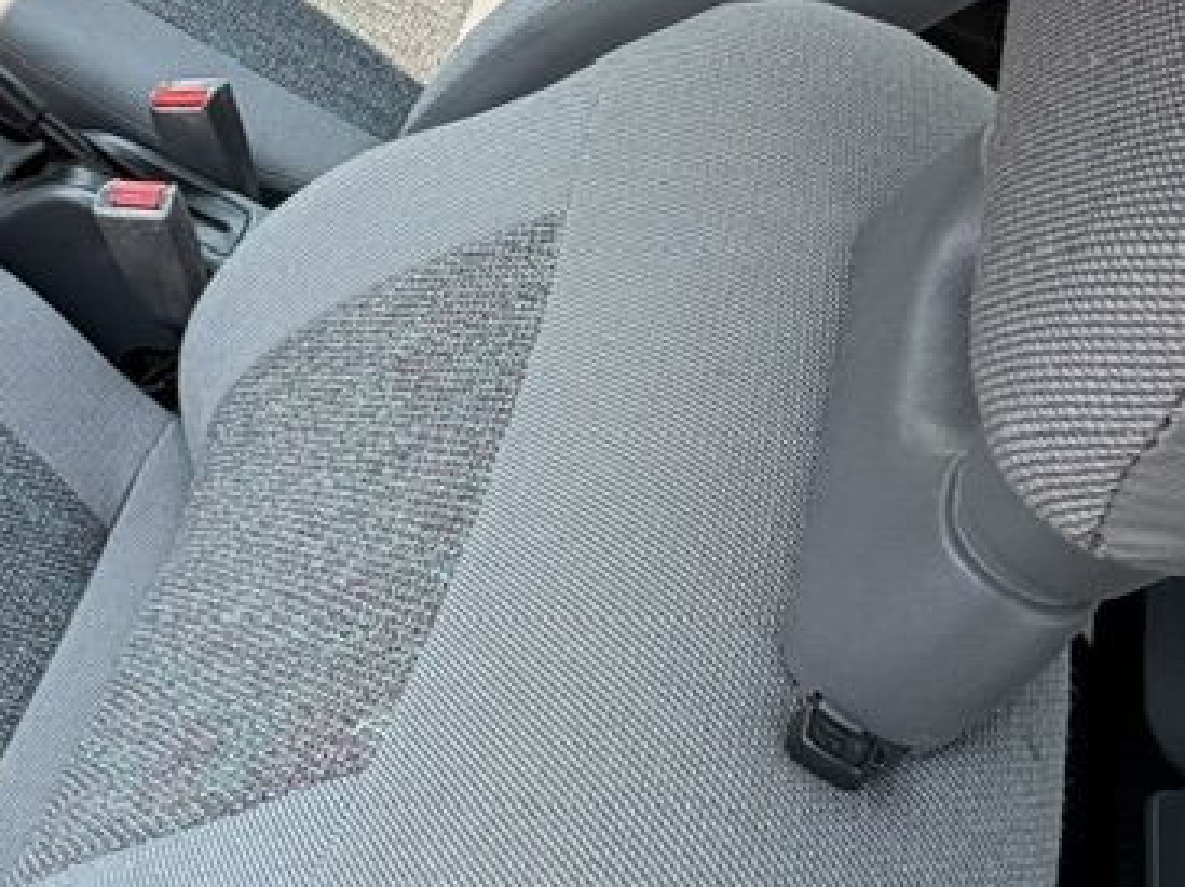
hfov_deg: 31.6
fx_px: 1676
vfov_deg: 27.6
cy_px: -42
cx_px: -285
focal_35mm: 49
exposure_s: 1/502
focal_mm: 2.22
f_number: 2.2
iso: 64
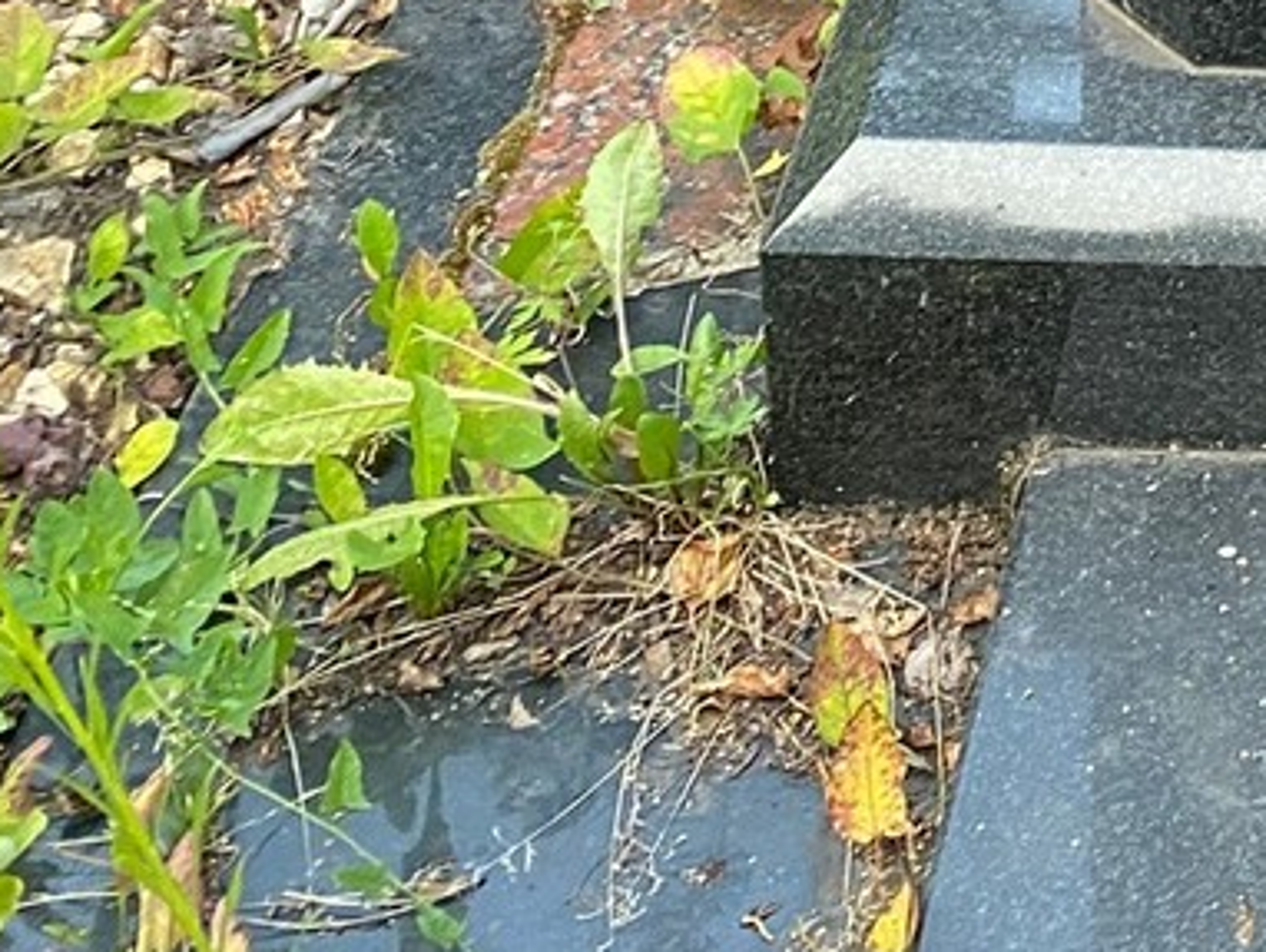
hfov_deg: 16.5
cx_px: 2313
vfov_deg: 13.6
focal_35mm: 98
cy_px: -750
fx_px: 3586
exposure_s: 1/97
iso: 125
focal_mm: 4.25
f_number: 1.8
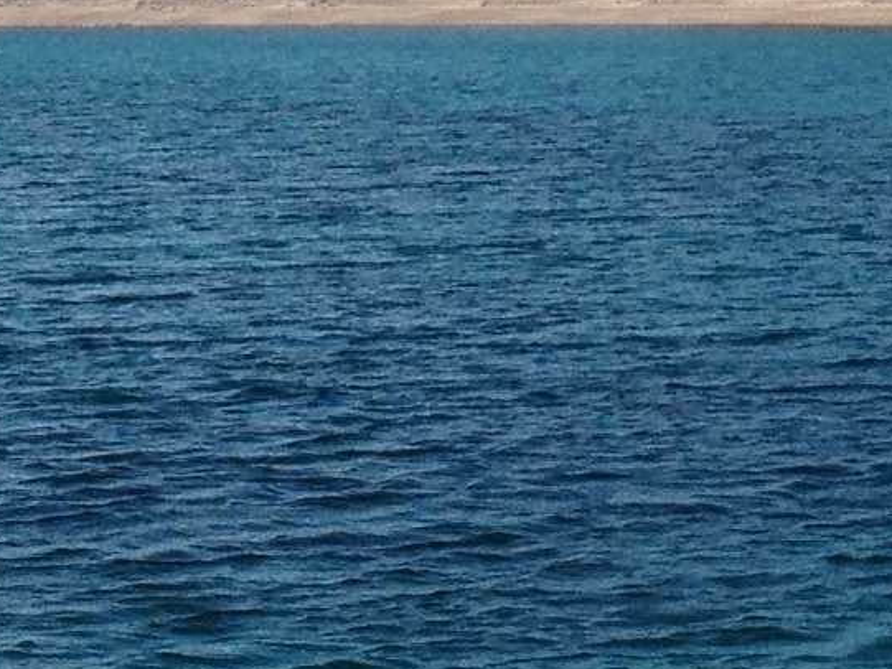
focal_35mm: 211
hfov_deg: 9.3
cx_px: 109
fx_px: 5438
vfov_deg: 7.0
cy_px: -125
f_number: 2.4
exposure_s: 1/1972
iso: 64
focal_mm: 4.28
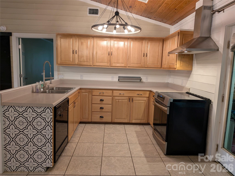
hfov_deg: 71.6
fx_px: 163
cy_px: 88
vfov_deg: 56.8
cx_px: 118
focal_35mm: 24
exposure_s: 1/30
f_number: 1.7
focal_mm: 4.53
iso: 35
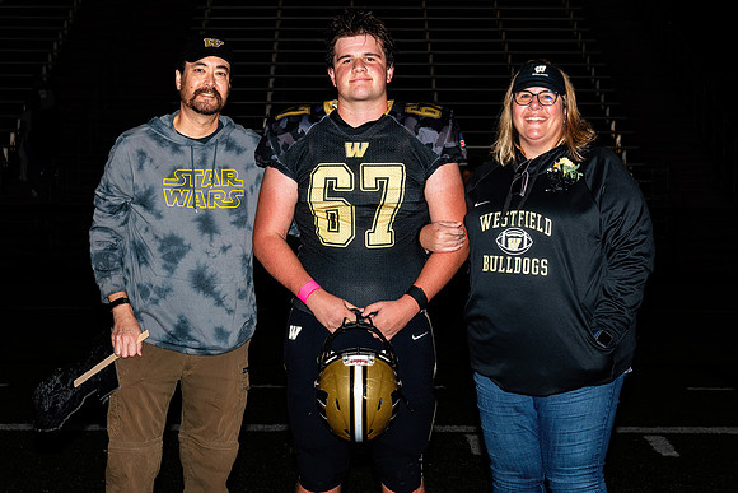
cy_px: 260
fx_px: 1702
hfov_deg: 24.5
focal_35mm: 83
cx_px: 340
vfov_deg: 16.5
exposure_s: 1/200
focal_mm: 42
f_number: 5
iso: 320
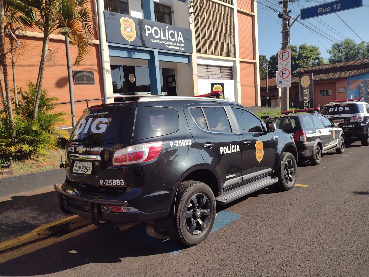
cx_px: 184
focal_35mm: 27
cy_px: 138
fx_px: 288
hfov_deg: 65.3
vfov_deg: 51.4
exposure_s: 1/2475
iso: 100
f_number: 1.7
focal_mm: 4.71
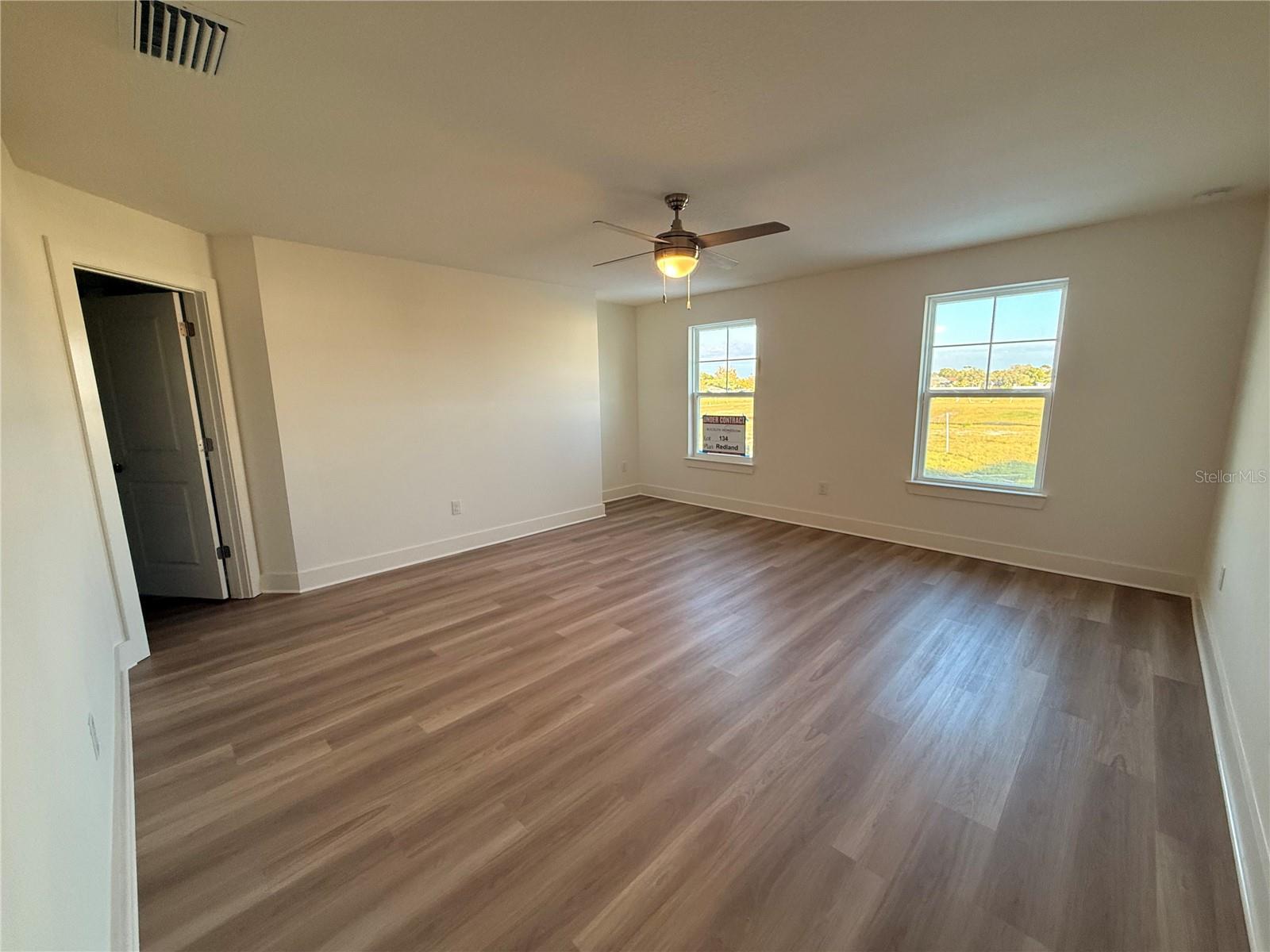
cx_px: 635
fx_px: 514
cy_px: 476
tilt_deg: -10.2
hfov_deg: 102.1
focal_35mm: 14
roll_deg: +0.7
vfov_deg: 85.7
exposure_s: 1/120
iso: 250
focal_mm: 2.22
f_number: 2.2
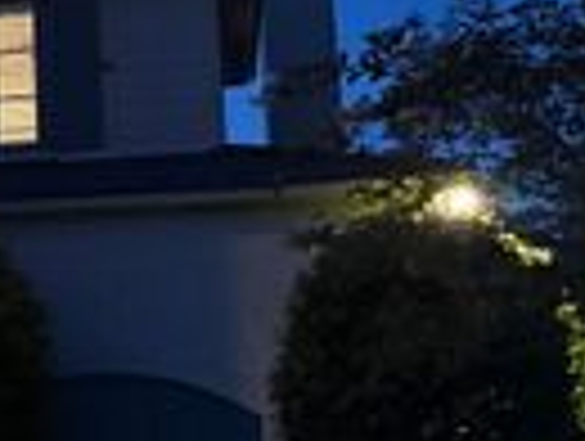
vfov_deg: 16.1
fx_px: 1558
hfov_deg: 17.0
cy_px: 214
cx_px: -508
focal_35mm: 92
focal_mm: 6.76
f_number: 1.78
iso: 1000
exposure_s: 1/40
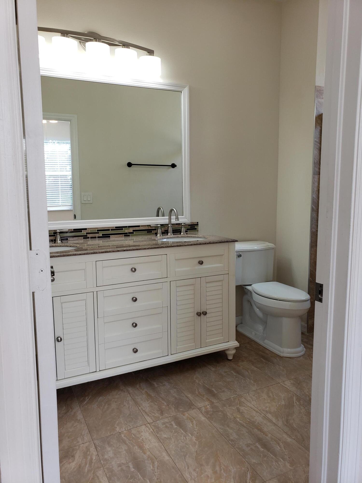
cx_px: 181
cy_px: 242
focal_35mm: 26
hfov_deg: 53.1
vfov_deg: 67.3
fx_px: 363
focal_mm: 4.3
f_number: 2.4
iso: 80
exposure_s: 1/120
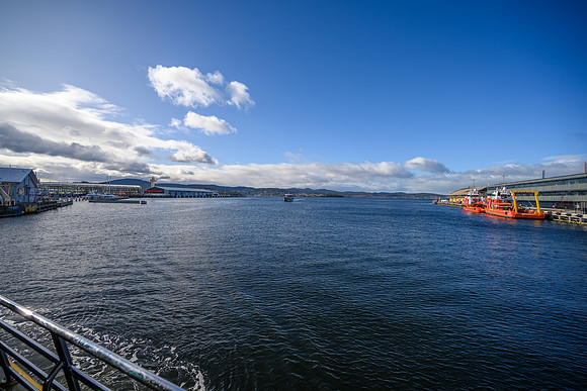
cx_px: 294
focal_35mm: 14
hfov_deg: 104.2
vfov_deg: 81.2
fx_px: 228
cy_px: 196
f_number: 4
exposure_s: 1/1000
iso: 64
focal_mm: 14
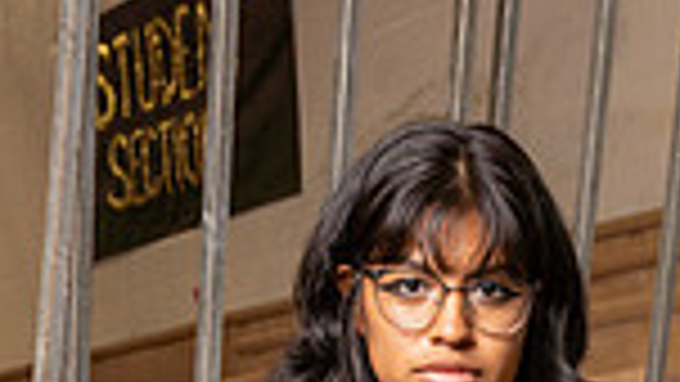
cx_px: 482
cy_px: 962
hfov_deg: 19.5
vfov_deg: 9.7
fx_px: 1966
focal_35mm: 109
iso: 250
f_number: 7.1
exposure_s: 1/250
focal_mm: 35
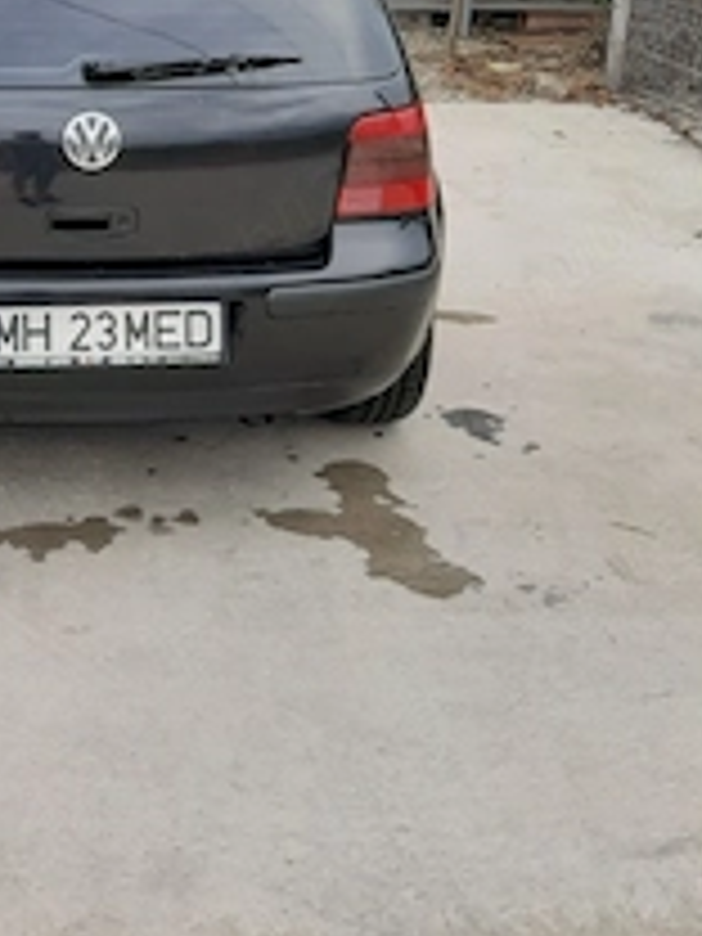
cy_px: 261
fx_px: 1352
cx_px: 50
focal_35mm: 50
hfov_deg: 27.9
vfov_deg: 37.5
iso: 40
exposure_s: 1/497
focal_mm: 3.93
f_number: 1.7
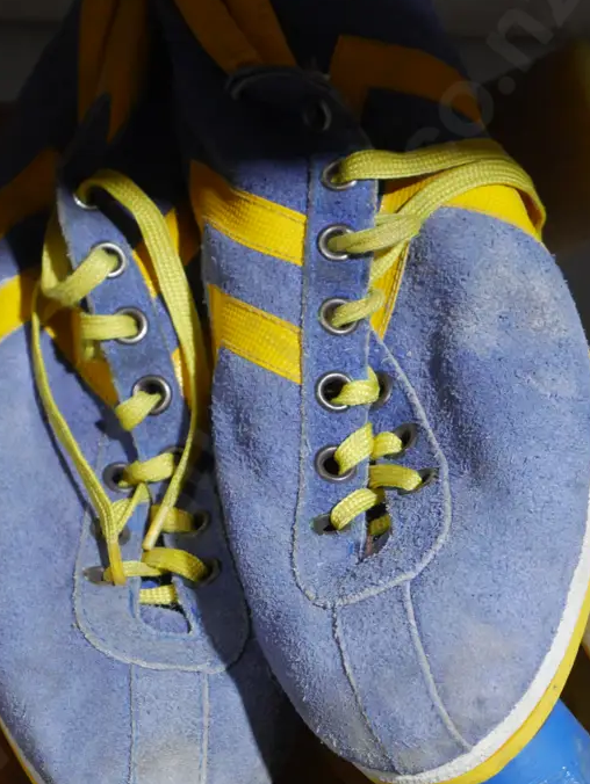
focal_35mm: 106
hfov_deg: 14.0
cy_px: 451
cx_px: 207
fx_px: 2406
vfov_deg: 18.5
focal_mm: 35
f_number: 5.5
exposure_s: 1/80
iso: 1600
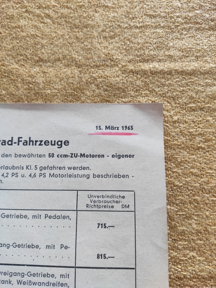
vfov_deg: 67.3
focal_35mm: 26
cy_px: 144
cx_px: 108
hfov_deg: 53.1
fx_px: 216
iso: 763
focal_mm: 4.77
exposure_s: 1/100
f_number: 1.75
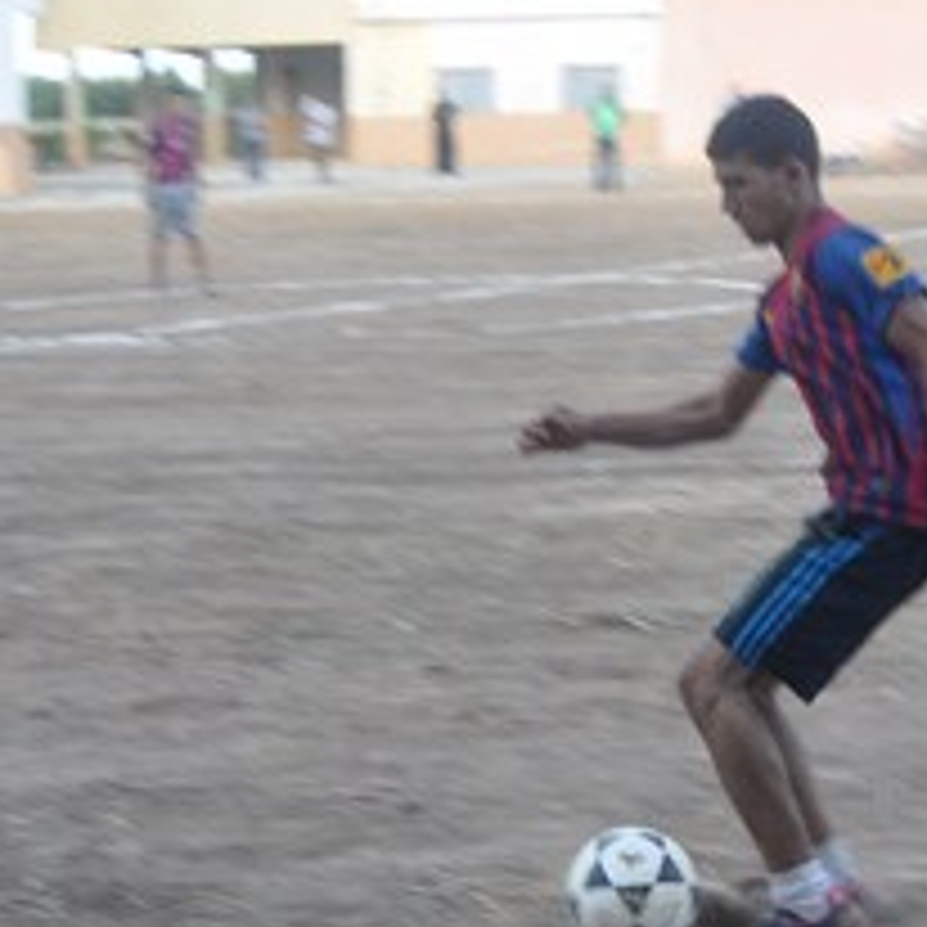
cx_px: 756
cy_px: 547
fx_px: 3121
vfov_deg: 16.9
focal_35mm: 103
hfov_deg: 16.8
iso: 200
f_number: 5.6
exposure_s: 1/125
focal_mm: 26
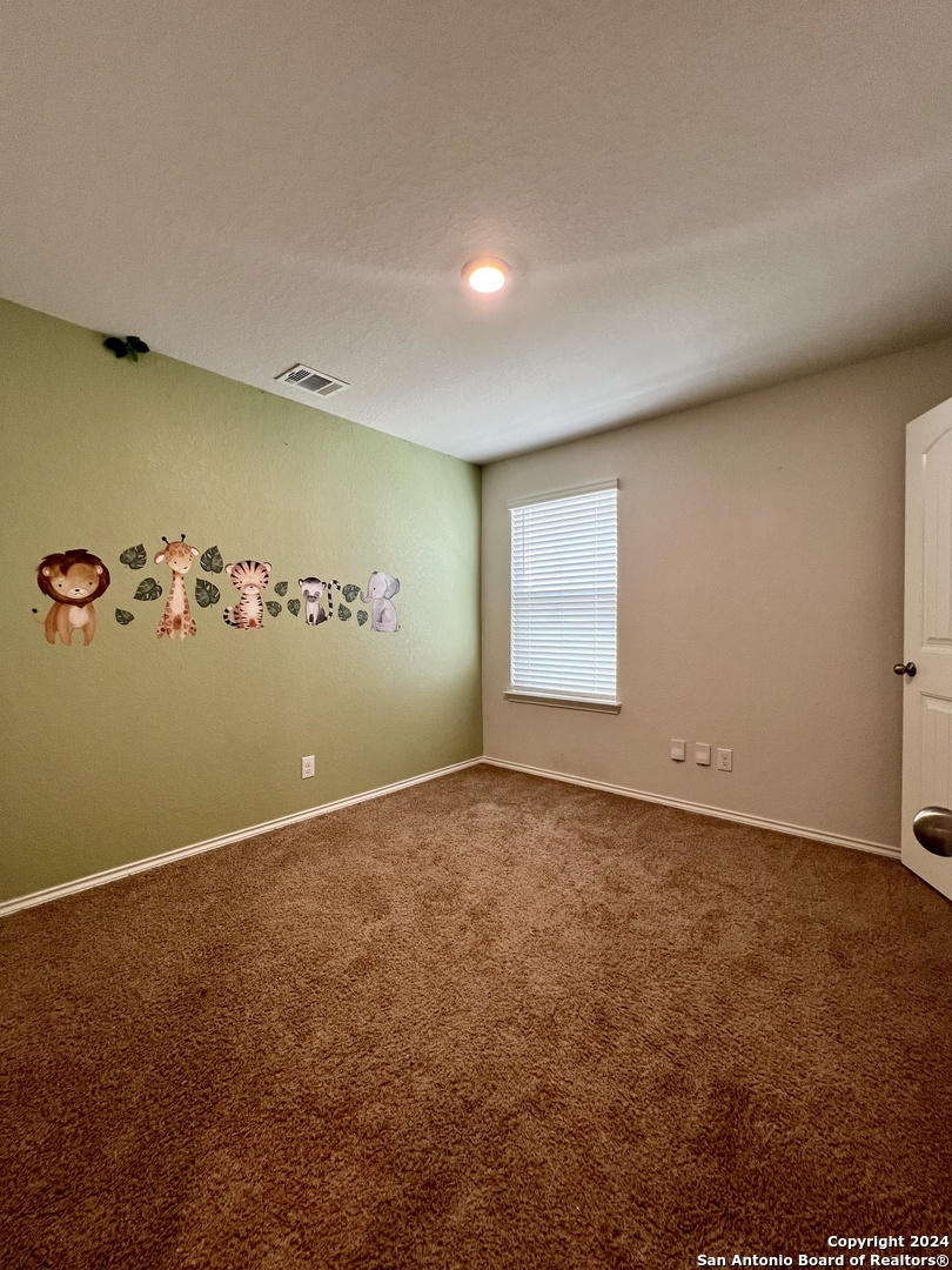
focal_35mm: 13
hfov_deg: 89.9
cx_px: 476
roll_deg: +0.0
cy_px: 635
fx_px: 477
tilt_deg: -1.0
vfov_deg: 106.2
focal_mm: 1.57
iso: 125
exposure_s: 1/60
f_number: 1.8
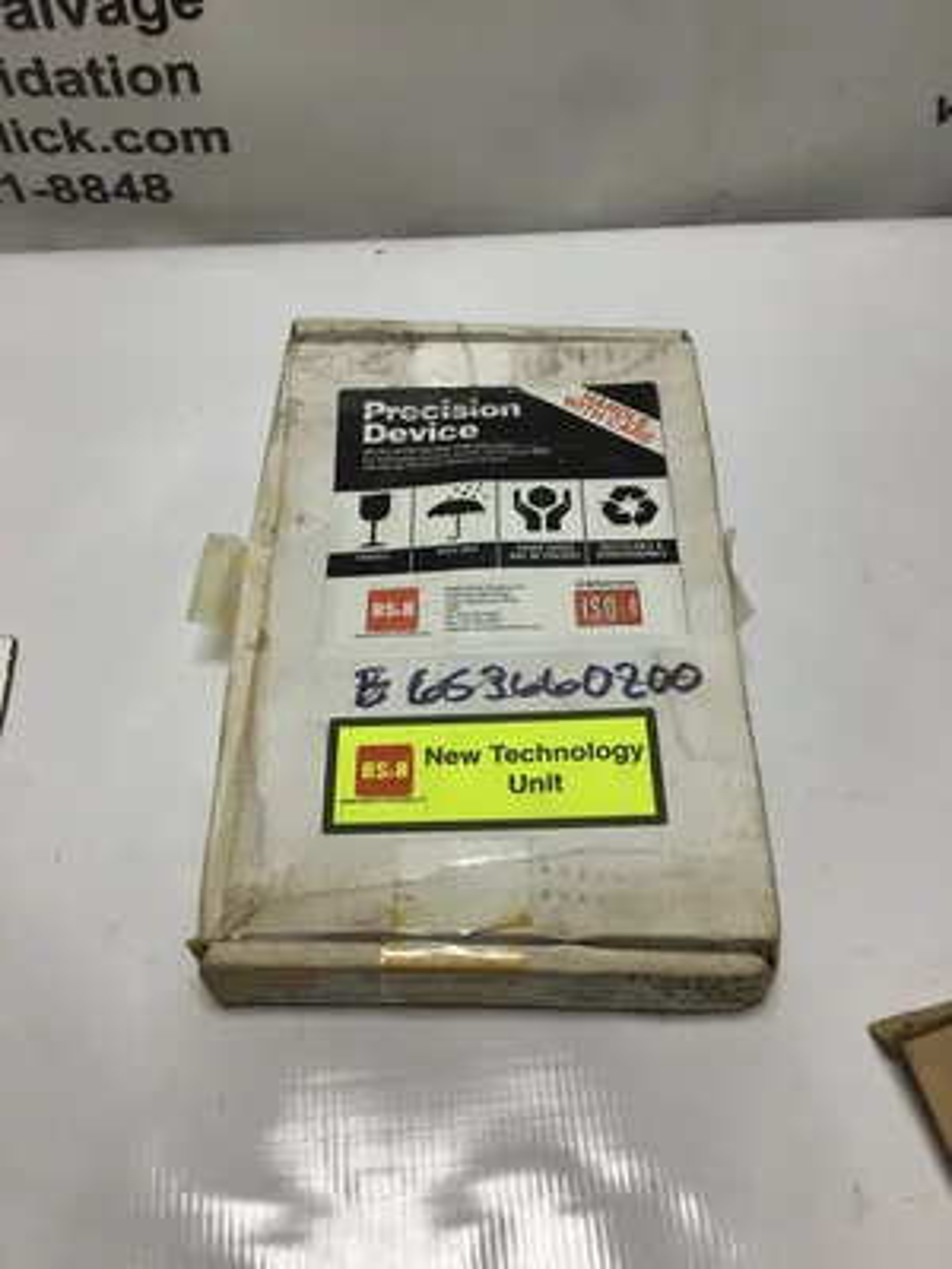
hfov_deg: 45.4
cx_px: 476
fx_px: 1137
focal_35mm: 31
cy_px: 634
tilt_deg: -56.7
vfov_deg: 58.4
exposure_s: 1/285
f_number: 2.4
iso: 25
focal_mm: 3.3
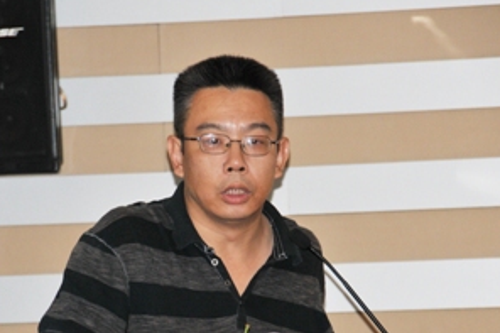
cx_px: 204
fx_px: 4719
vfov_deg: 4.0
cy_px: 247
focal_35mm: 340
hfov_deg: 6.1
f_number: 5.6
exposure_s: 1/125
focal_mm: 150
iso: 640
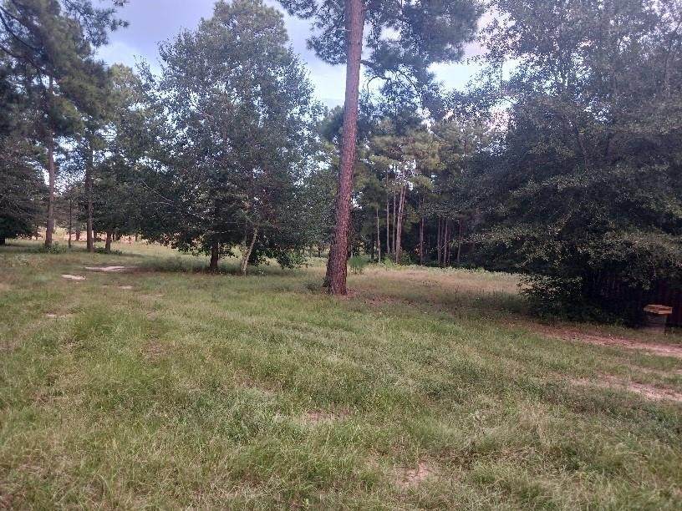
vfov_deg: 51.4
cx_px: 341
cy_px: 256
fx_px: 532
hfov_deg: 65.3
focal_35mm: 27
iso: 160
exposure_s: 1/50
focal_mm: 4
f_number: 1.8
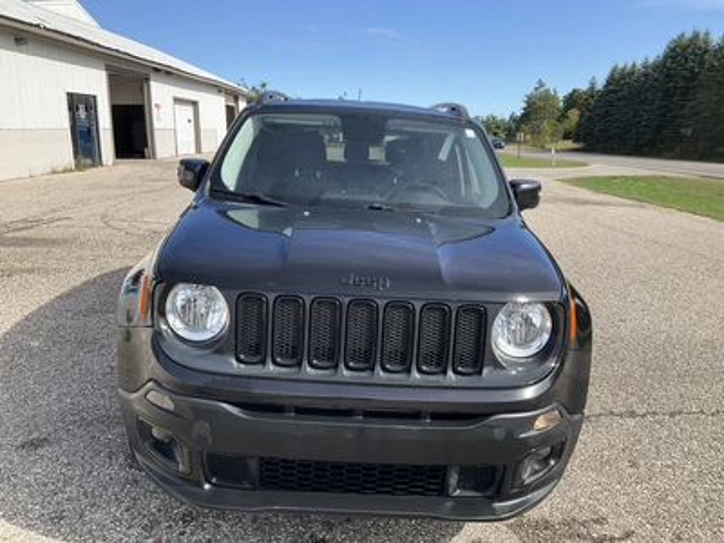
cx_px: 362
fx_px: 607
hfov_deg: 61.7
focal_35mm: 29
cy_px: 272
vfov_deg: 48.2
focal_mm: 3
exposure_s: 1/1035
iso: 25
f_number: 1.8
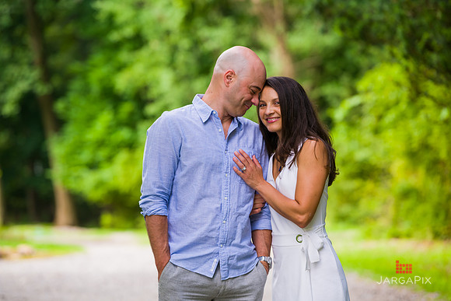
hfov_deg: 13.2
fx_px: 1942
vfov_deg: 8.9
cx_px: 226
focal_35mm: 155
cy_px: 150
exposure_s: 1/400
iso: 200
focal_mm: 155
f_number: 4
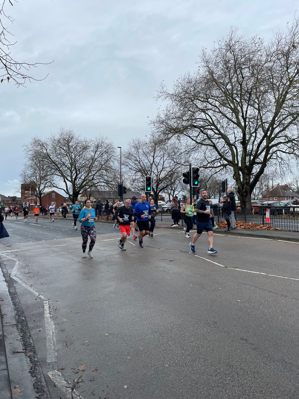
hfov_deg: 53.1
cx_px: 150
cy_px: 200
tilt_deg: +2.5
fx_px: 299
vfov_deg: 67.3
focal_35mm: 26
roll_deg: +1.1
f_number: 1.6
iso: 32
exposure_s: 1/963
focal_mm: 4.2
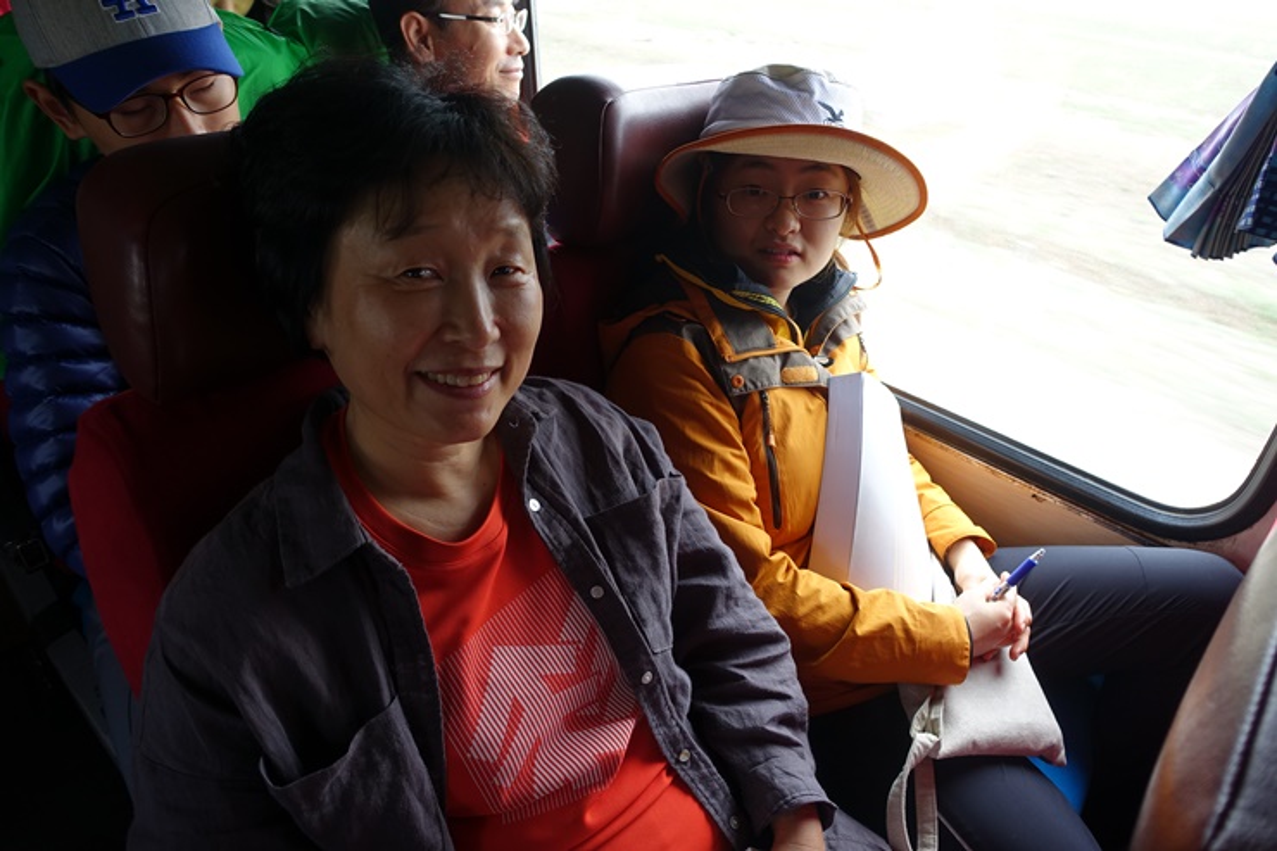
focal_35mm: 24
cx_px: 638
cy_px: 426
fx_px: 851
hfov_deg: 73.8
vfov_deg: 53.1
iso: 125
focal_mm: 8.8
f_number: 2.8
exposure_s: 1/80
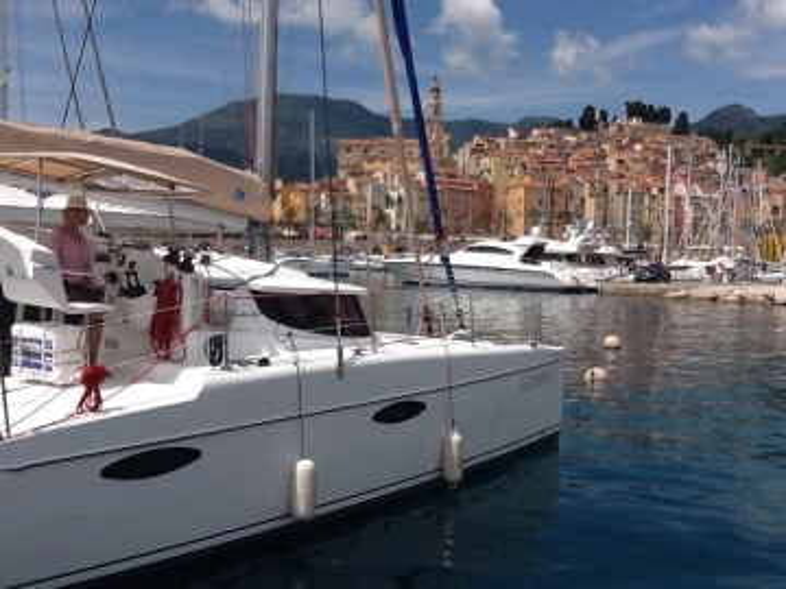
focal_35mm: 44
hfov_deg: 42.9
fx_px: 999
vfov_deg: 32.9
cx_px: 393
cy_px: 294
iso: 40
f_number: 2.4
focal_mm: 2.03
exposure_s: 1/2674
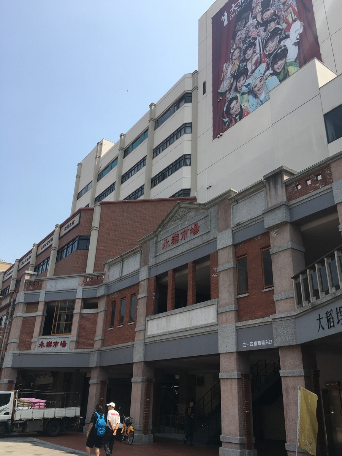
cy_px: 228
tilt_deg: +26.7
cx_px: 171
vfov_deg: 61.7
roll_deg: -2.4
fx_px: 382
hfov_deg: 48.2
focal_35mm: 29
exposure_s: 1/1508
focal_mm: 4.15
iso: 25
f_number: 2.2
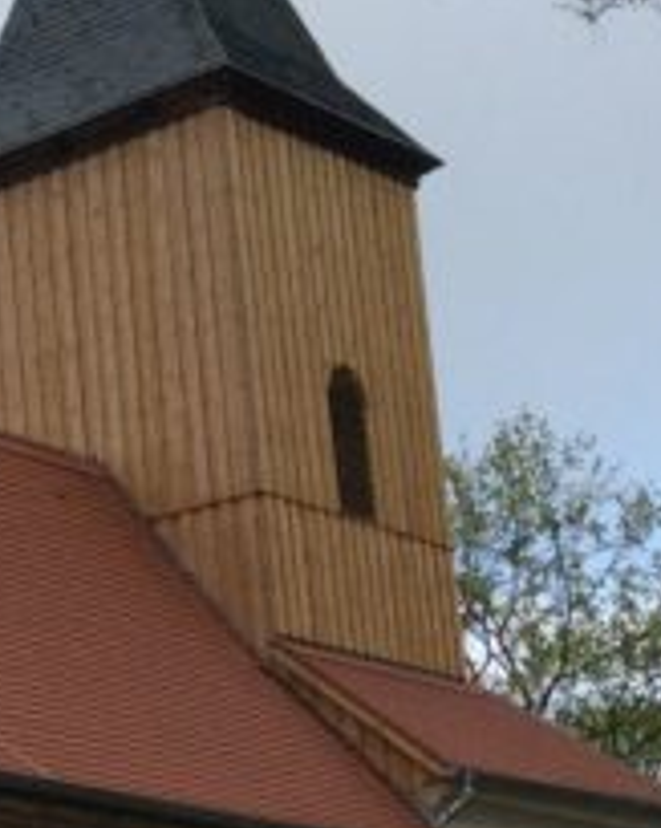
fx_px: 2961
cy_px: 690
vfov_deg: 15.8
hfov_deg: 12.0
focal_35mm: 121
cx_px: -389
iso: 32
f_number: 2.4
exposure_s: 1/550
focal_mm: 3.3
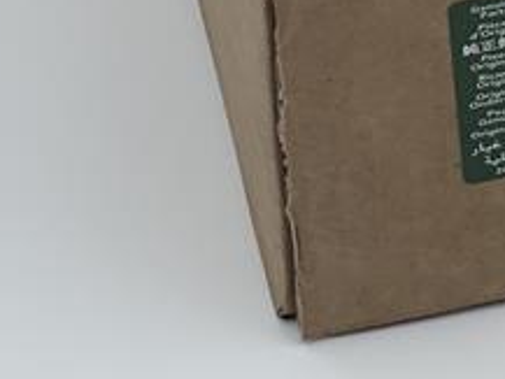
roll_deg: +1.4
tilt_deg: -42.5
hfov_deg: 6.7
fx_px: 4306
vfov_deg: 4.9
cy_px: -460
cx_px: 531
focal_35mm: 295
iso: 20
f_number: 2.2
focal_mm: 7.5
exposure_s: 1/171
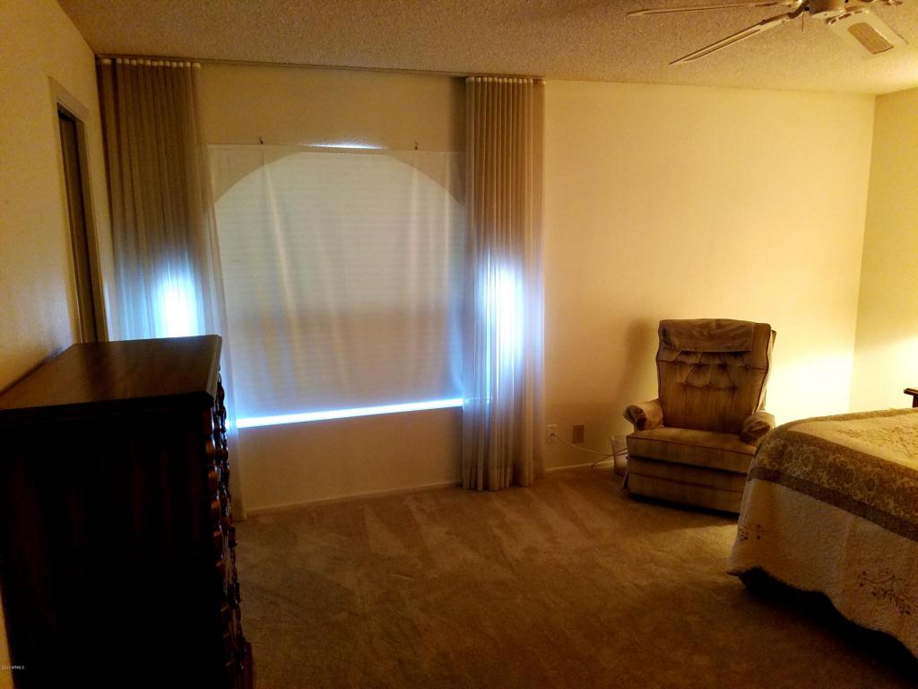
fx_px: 690
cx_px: 459
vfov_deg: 53.1
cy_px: 344
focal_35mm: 26
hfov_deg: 67.3
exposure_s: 1/20
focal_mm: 4.2
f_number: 1.7
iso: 200
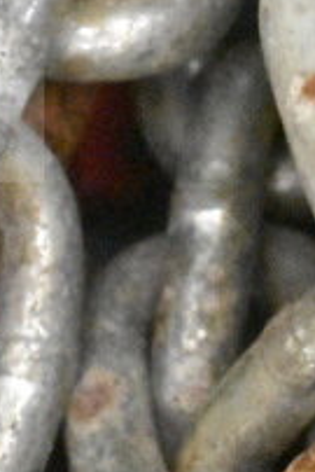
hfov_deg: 5.6
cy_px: -4
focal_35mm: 244
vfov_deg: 8.4
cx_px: -219
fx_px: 3197
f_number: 4.8
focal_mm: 36
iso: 25600
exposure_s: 1/40
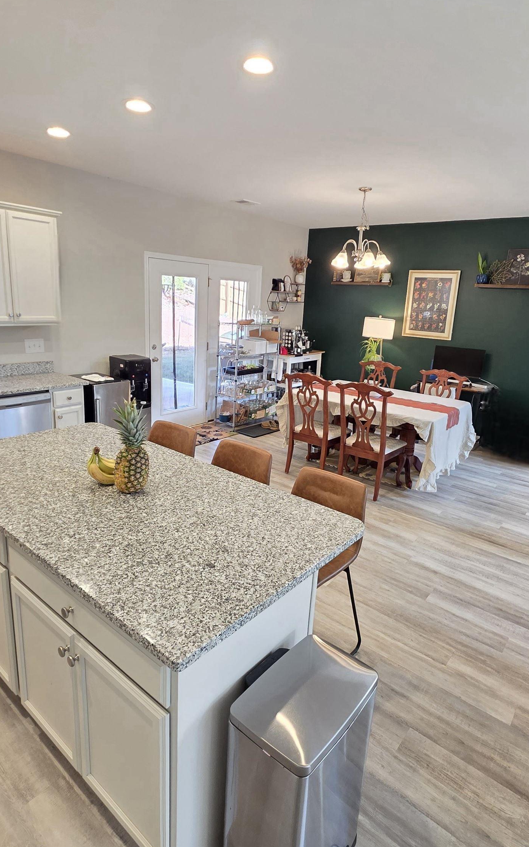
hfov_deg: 62.2
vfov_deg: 88.0
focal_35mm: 19
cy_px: 420
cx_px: 260
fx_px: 438
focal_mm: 2.2
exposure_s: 1/60.2
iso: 200
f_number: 1.9
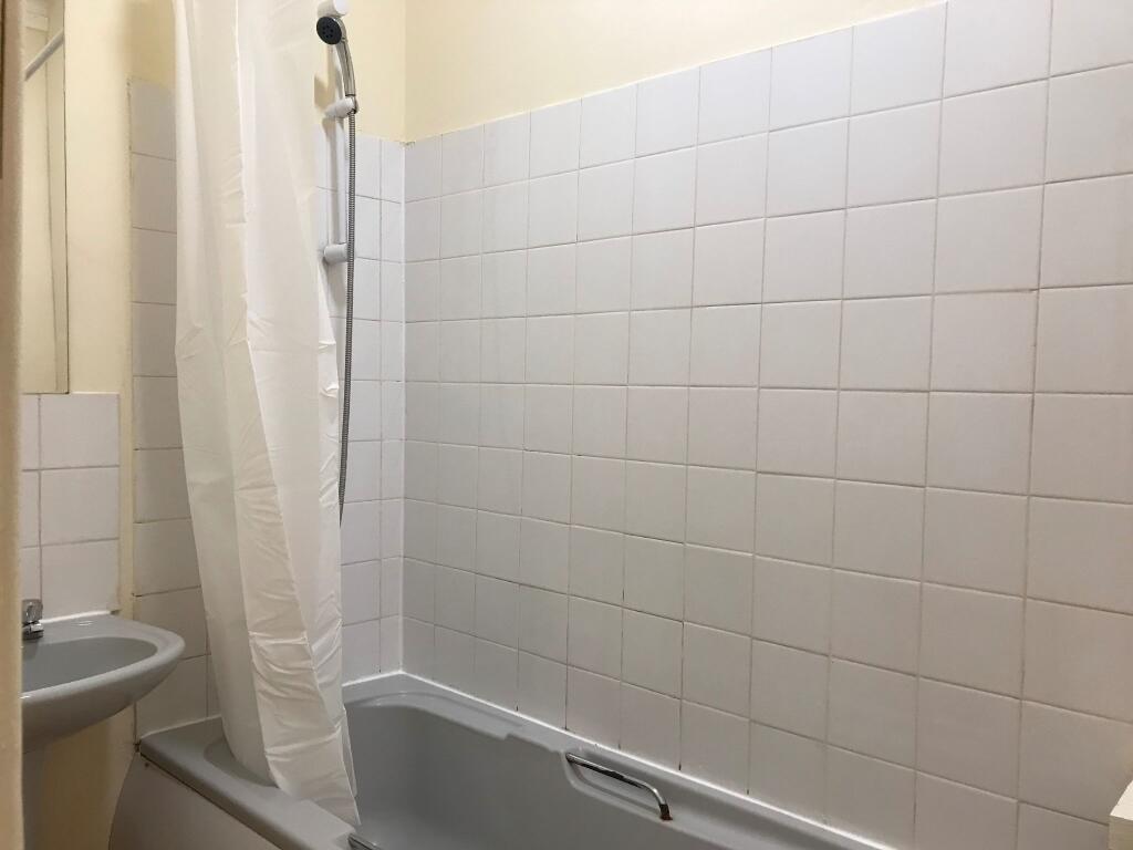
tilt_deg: -3.9
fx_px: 916
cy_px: 425
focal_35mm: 28
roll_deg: -1.3
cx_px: 566
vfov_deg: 49.7
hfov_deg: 63.4
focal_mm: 3.99
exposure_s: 1/33
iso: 40
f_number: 1.8
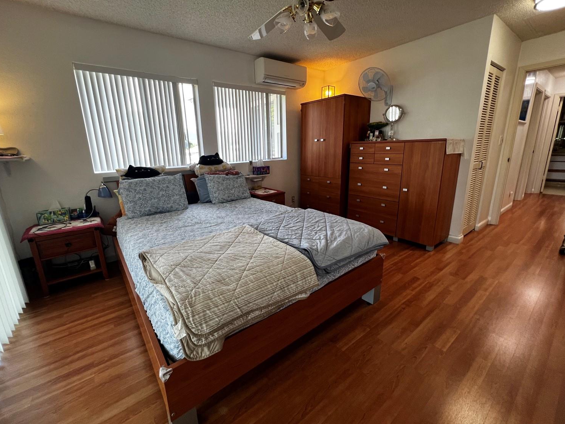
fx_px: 228
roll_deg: +1.9
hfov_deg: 102.1
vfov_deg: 85.6
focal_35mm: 14
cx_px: 278
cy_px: 204
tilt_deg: -12.8
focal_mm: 1.57
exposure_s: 1/120
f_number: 1.8
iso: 125
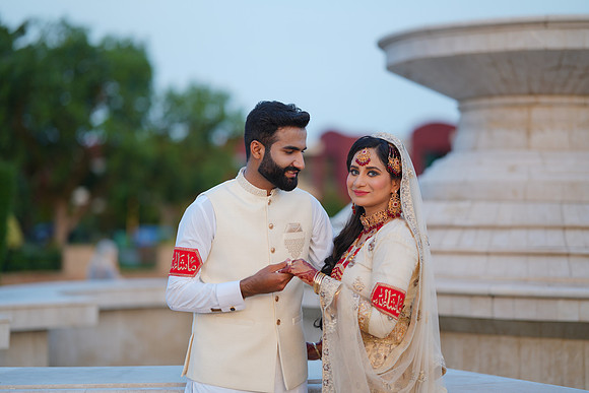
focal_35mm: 85
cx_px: 294
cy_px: 196
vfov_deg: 16.1
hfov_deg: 23.9
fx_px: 1391
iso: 50
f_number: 1.4
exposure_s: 1/400
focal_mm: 85
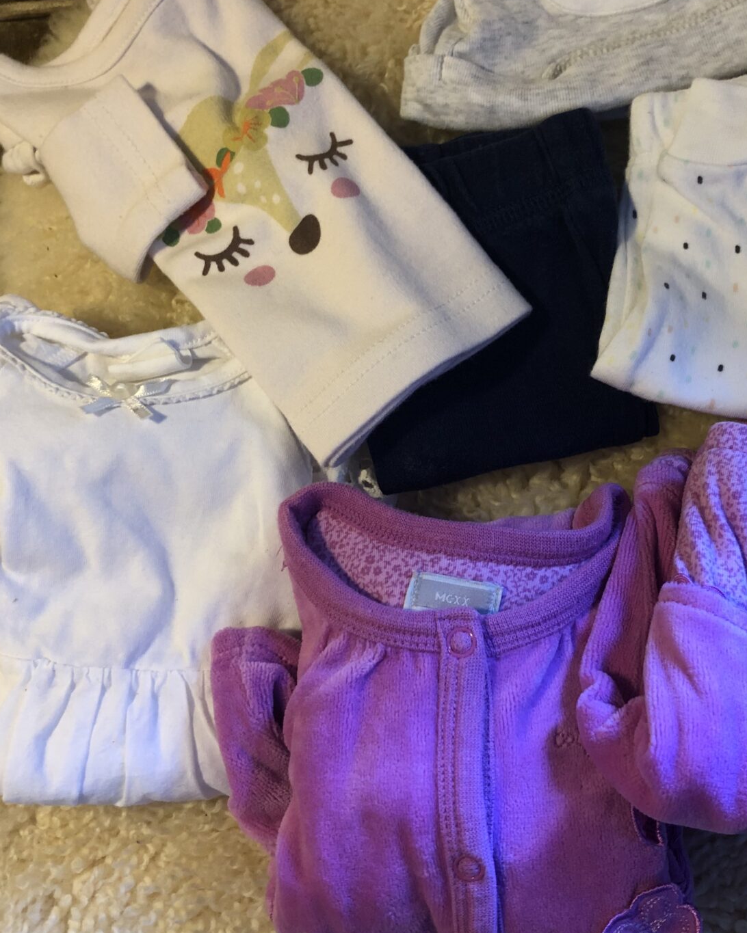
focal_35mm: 41
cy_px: 450
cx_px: 482
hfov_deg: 36.2
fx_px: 1133
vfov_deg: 44.8
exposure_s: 1/15
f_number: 1.8
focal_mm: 3.99
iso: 50
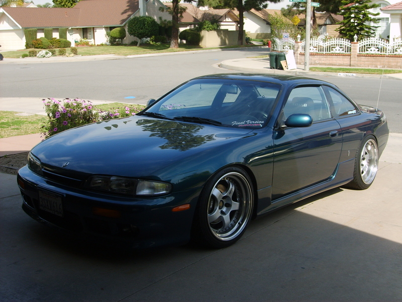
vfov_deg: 33.6
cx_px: 201
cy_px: 151
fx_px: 499
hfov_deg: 43.9
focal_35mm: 43
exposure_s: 1/500
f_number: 3
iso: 50
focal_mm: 7.2
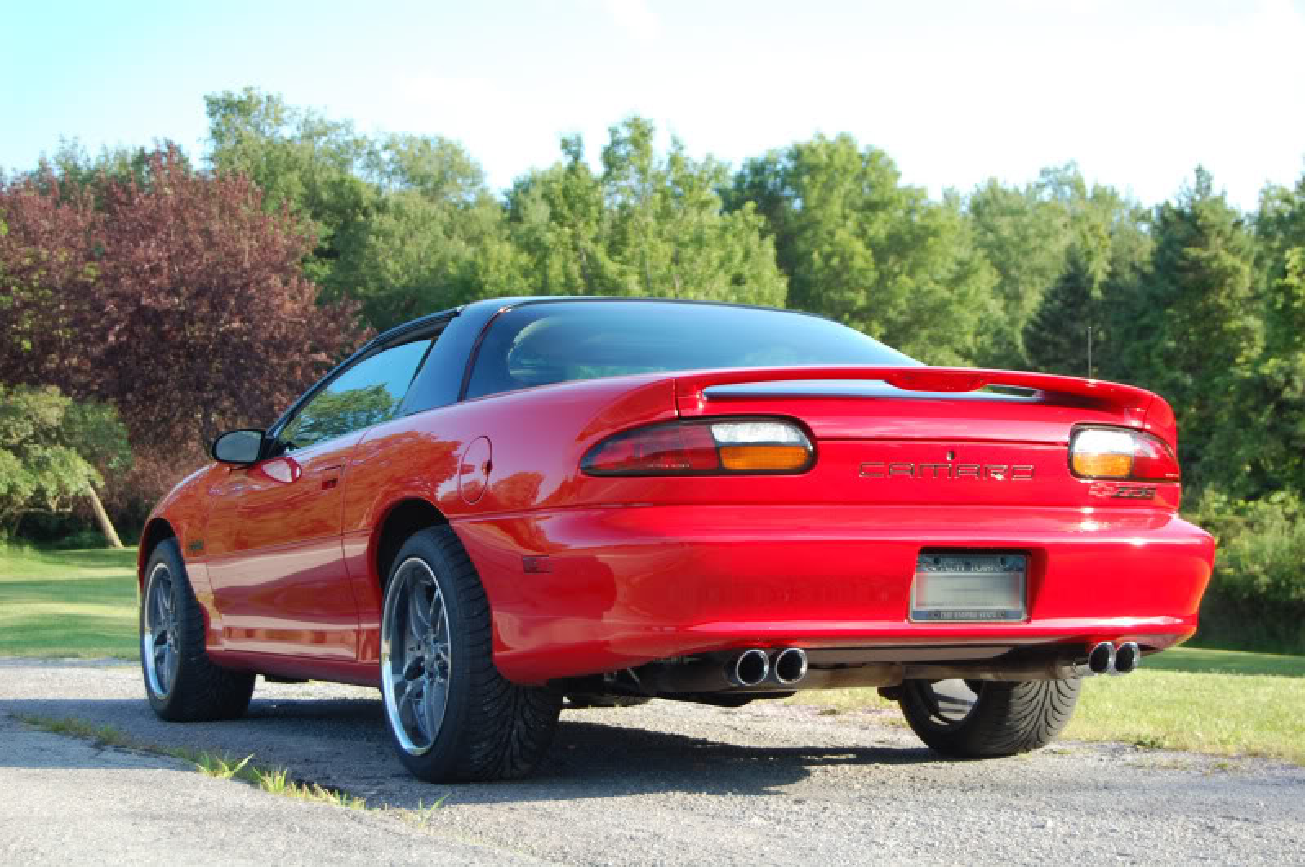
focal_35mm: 69
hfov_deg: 29.3
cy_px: 434
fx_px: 2499
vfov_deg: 19.7
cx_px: 652
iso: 200
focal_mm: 46
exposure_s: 1/160
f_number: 6.3
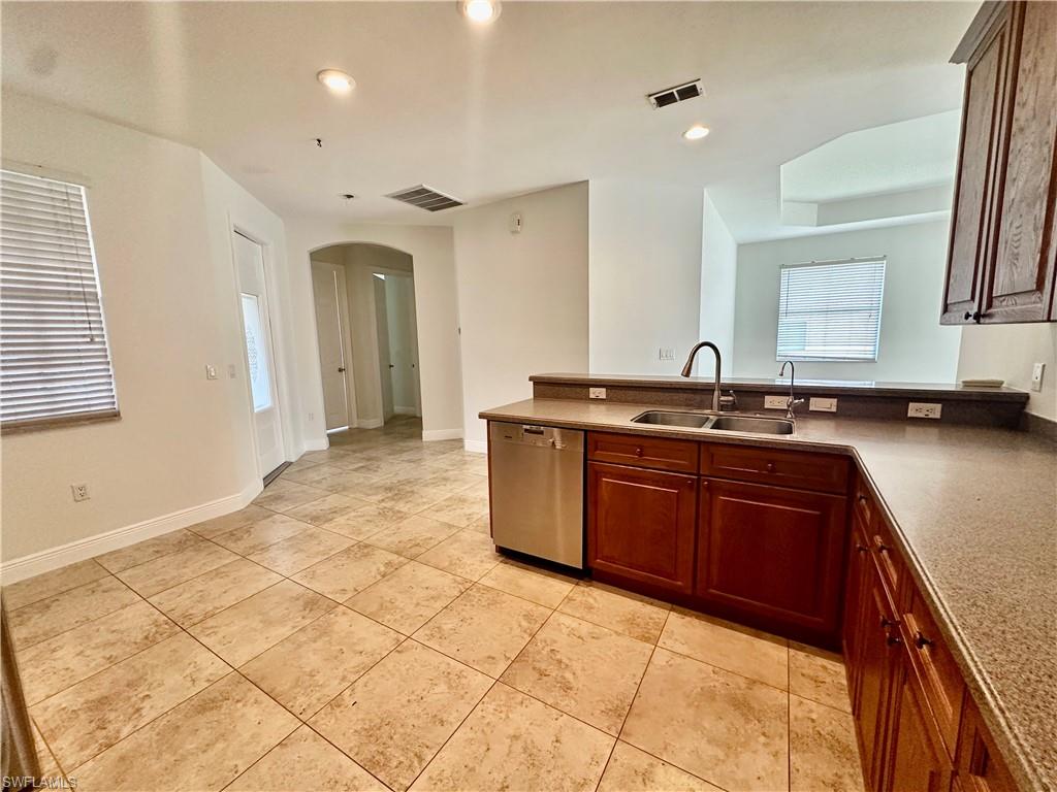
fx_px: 427
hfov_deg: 102.1
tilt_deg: -8.2
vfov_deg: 85.7
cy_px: 396
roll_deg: +1.7
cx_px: 528
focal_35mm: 14
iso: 320
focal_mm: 2.22
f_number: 2.2
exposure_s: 1/120
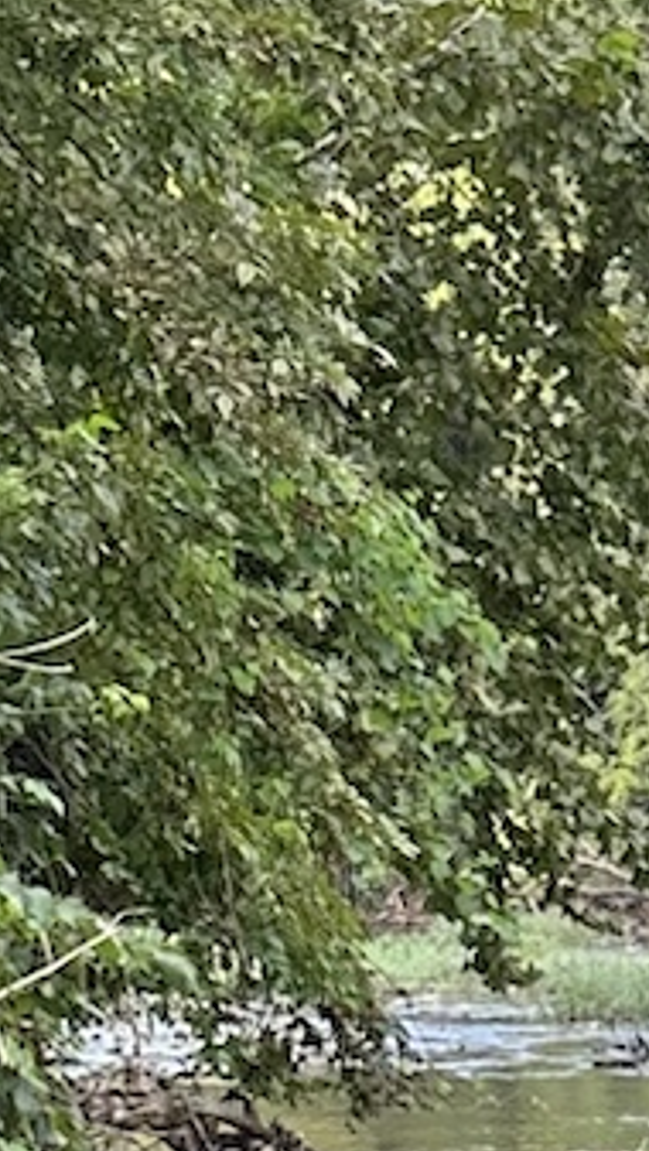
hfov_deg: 7.3
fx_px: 4734
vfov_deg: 12.6
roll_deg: +0.7
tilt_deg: -14.1
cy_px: 2090
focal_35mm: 155
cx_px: 1575
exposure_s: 1/121
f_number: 1.78
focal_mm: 6.86
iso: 80
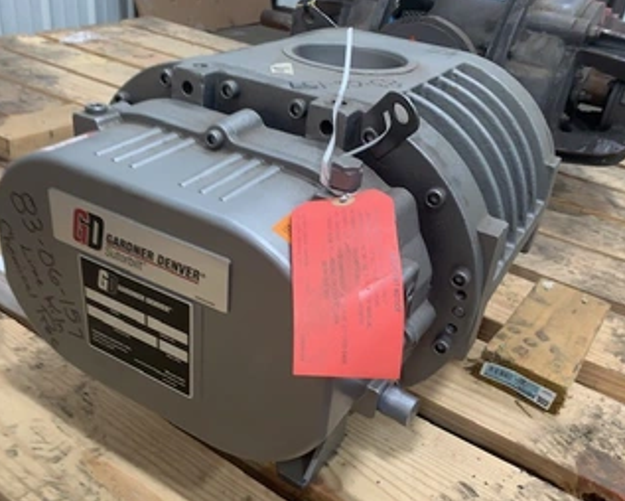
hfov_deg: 55.6
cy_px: 272
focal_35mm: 32
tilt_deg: -31.0
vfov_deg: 45.8
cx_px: 296
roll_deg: -5.8
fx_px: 592
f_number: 1.8
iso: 100
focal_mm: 4.25
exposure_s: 1/60
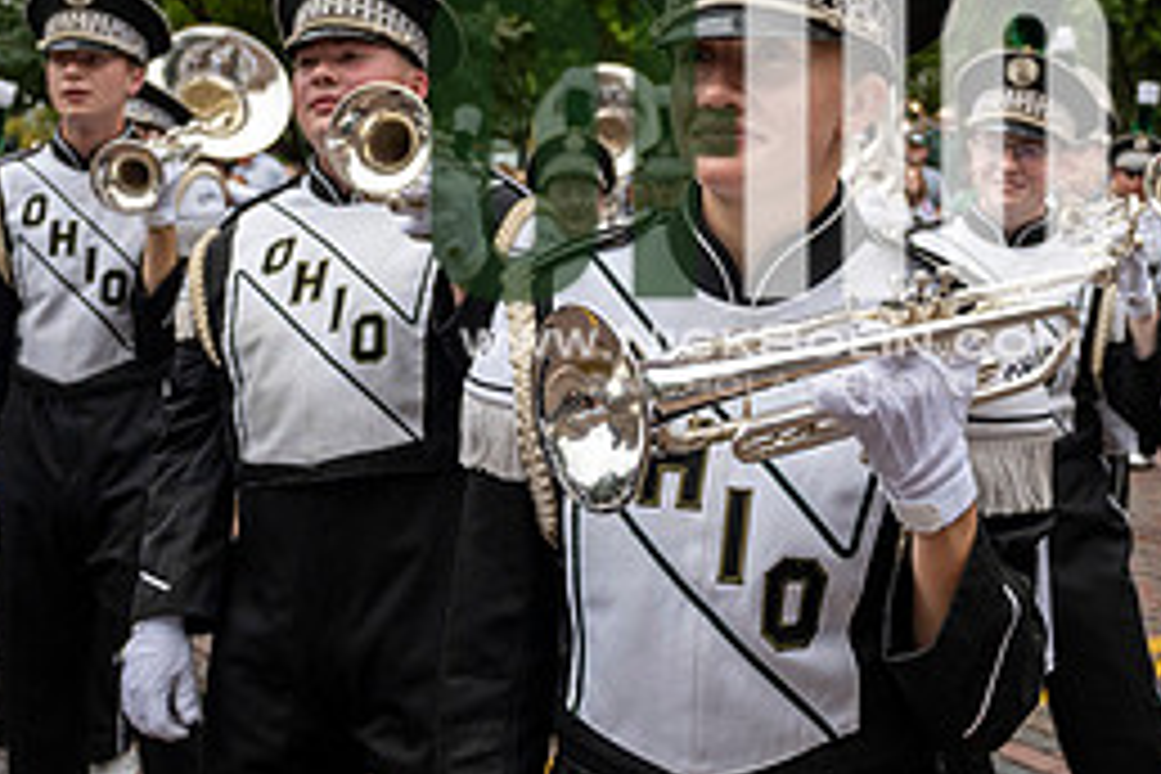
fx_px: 1741
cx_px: 770
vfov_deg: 24.7
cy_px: 182
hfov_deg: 36.5
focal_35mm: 54
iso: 640
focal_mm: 24
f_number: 4
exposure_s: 1/1600
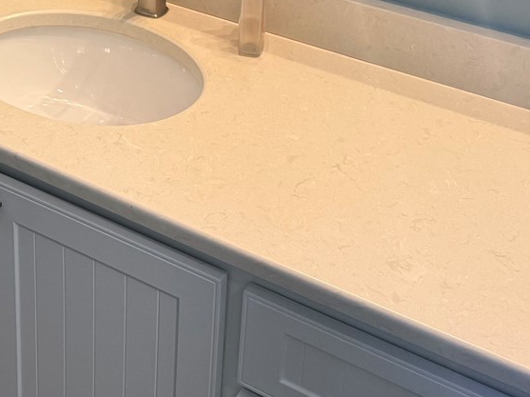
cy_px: -110
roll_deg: +0.3
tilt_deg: -21.2
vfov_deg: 19.7
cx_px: 21
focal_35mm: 69
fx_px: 1056
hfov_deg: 26.9
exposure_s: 1/60
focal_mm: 6.76
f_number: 1.78
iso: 200
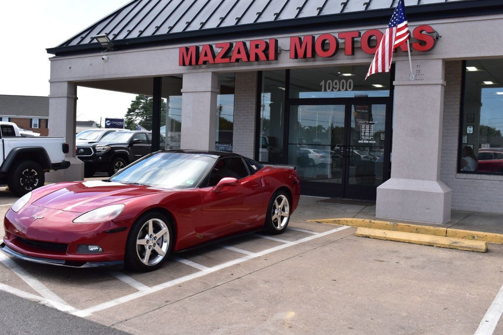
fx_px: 503
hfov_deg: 53.1
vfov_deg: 36.8
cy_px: 168
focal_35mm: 36
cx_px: 252
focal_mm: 24
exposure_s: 1/320
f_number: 11
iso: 400
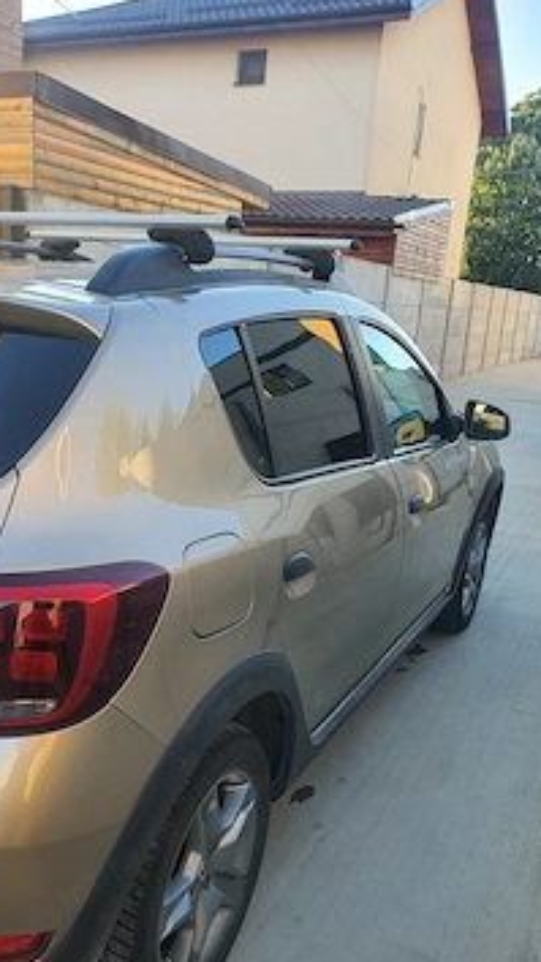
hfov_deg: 36.4
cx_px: 198
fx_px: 816
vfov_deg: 61.0
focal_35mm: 32
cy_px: 516
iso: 50
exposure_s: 1/172
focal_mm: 4.3
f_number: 2.4
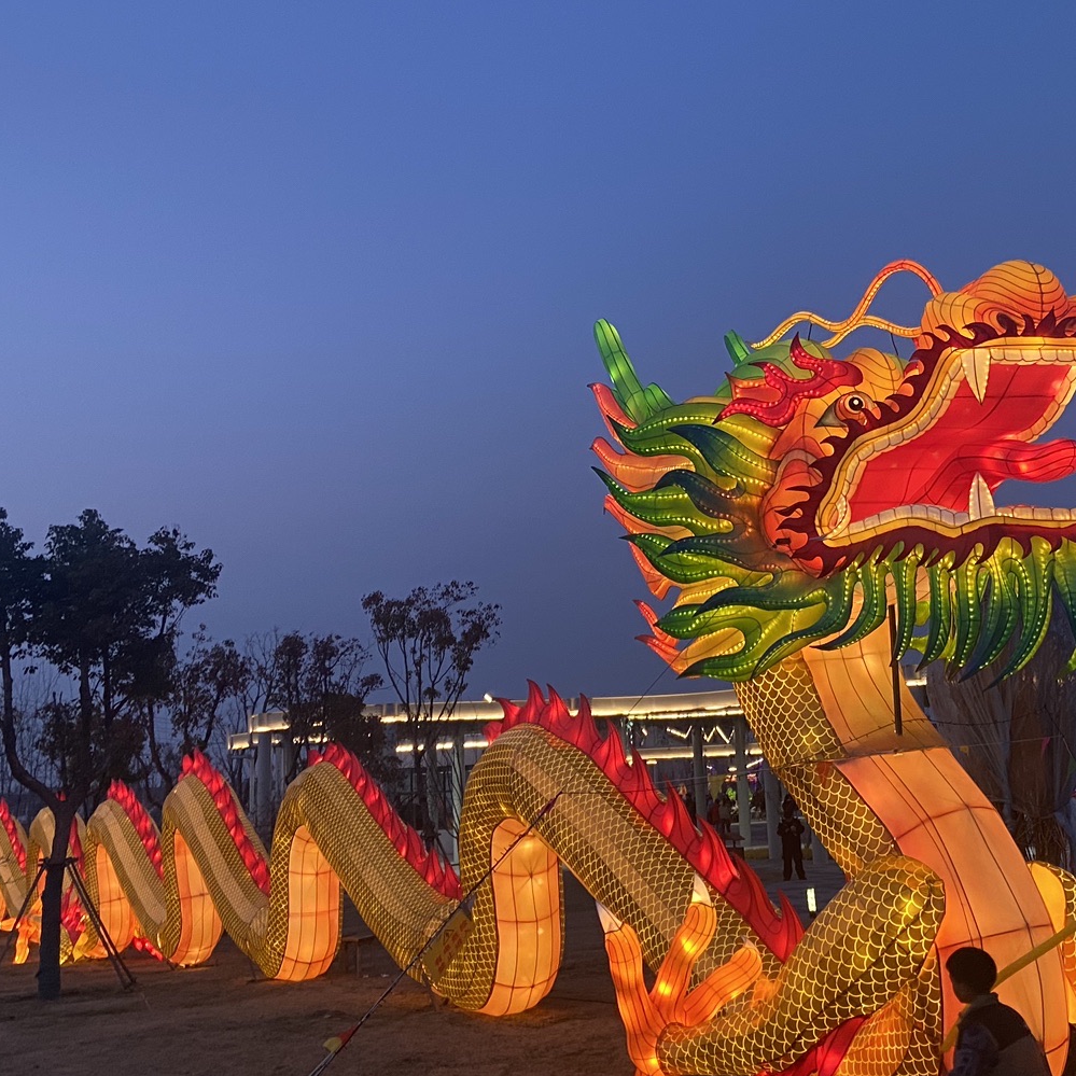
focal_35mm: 46
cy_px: 472
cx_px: 654
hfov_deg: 36.6
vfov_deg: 36.7
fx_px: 1618
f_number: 1.8
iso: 125
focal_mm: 4.25
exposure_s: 1/50
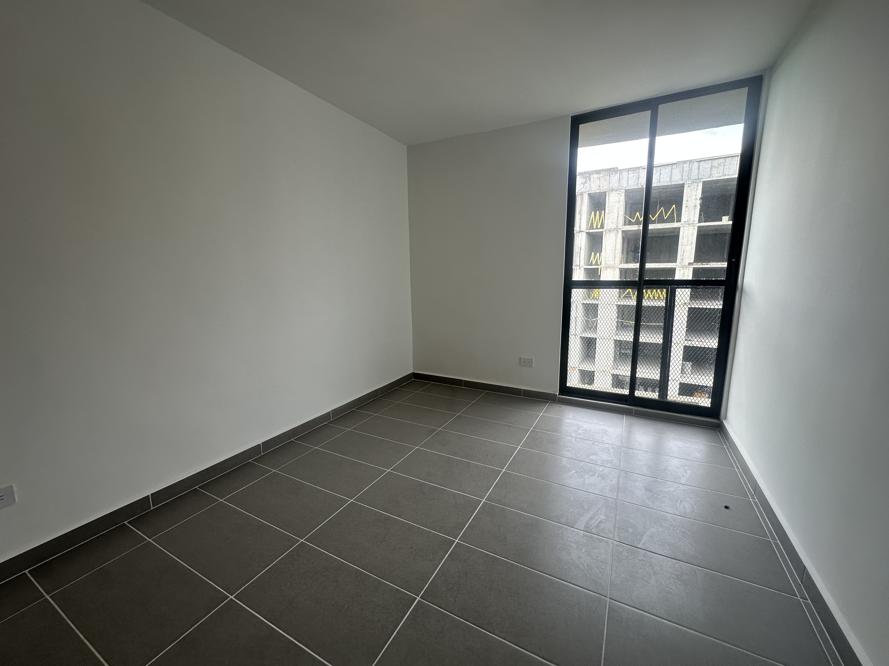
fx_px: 360
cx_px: 444
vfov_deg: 85.7
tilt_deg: -9.2
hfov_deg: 102.1
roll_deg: -0.2
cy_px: 333
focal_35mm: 14
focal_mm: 2.22
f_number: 2.2
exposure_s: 1/99
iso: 40
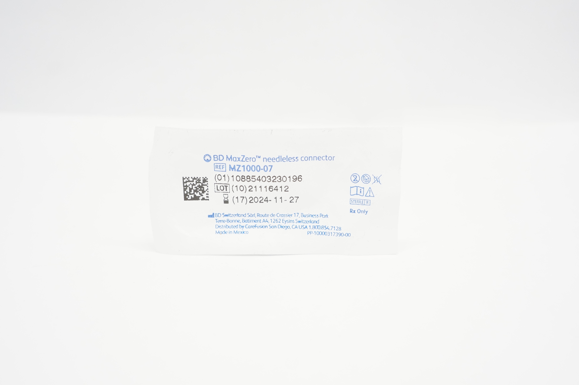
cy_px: 192
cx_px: 290
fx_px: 627
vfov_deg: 34.1
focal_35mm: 39
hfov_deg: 49.6
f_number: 6.3
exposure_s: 1/60
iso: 800
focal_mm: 26
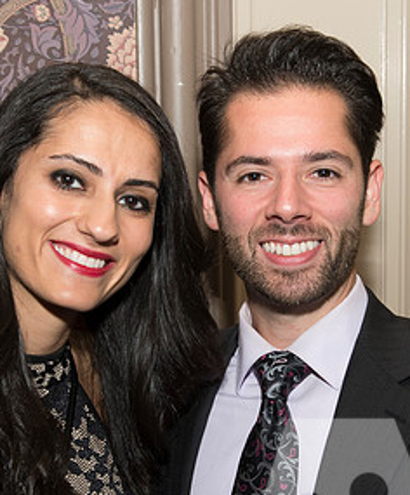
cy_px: 329
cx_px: 237
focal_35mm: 81
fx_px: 1203
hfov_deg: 19.3
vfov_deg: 23.2
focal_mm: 35
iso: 1000
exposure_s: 1/80
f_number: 5.6
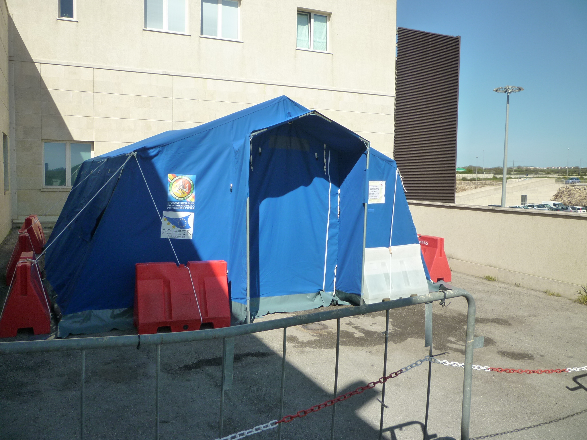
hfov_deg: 61.7
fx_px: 492
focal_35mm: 29
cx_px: 294
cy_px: 220
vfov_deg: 48.2
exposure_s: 1/640
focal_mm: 5.2
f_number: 4
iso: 125
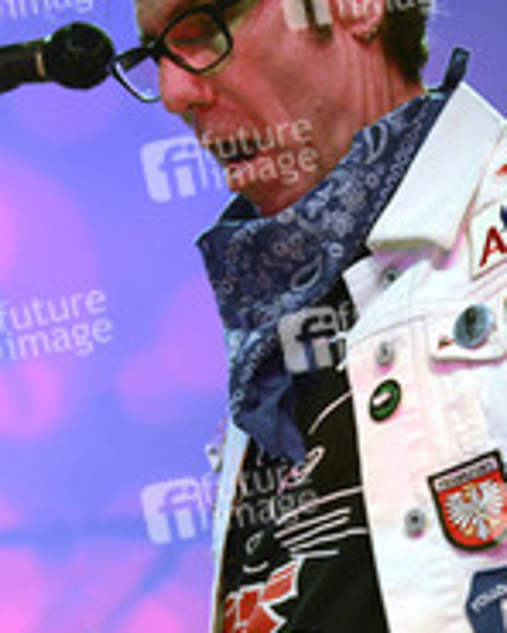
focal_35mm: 160
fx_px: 3001
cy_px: 246
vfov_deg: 12.0
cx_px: 276
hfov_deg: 9.7
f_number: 2.8
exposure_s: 1/160
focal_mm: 70
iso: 2000
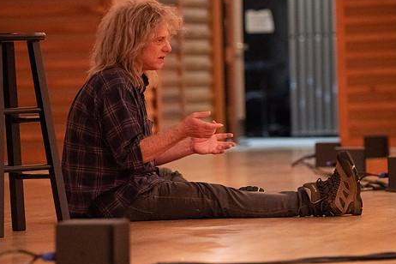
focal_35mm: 251
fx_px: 2761
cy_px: 113
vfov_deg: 5.5
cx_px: 159
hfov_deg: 8.2
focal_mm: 200
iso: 20000
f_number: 4.5
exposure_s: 1/160
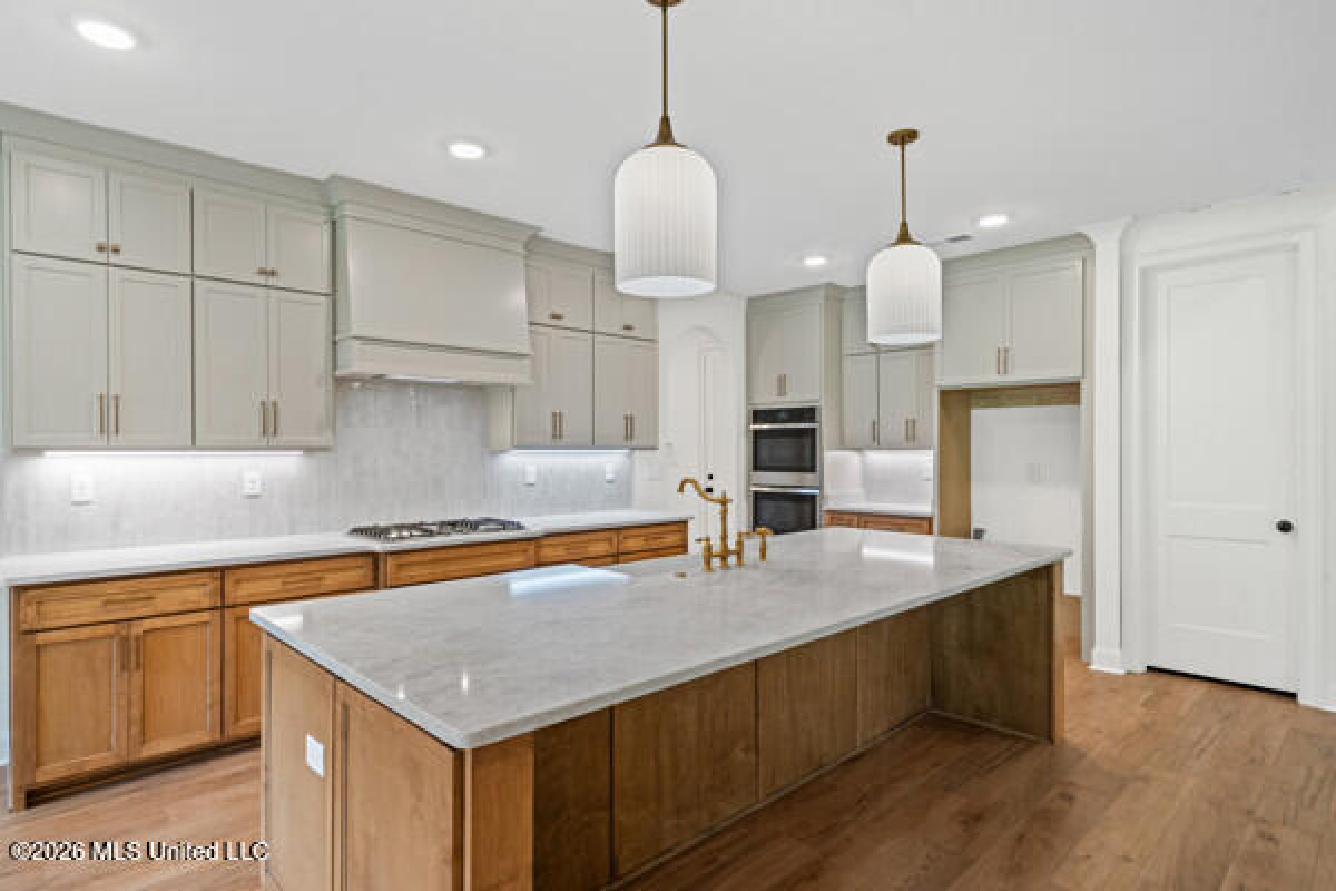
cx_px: 668
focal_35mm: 19
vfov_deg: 64.6
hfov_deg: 86.9
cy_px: 446
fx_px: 705
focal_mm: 19
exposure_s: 1/8
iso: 800
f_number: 9
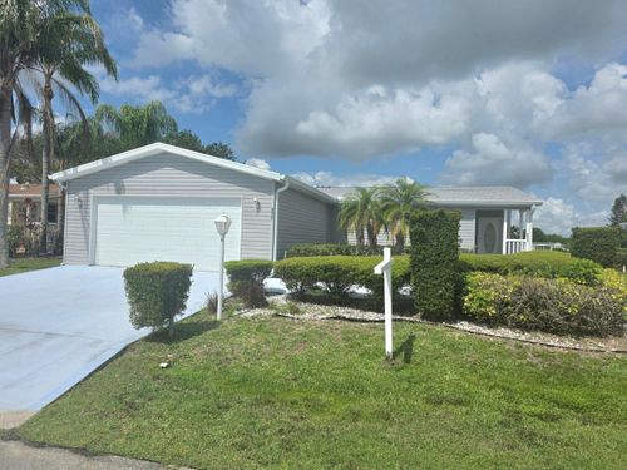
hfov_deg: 73.9
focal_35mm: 23
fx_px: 417
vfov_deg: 58.9
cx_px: 314
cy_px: 235
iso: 50
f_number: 1.7
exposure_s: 1/10000
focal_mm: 6.3
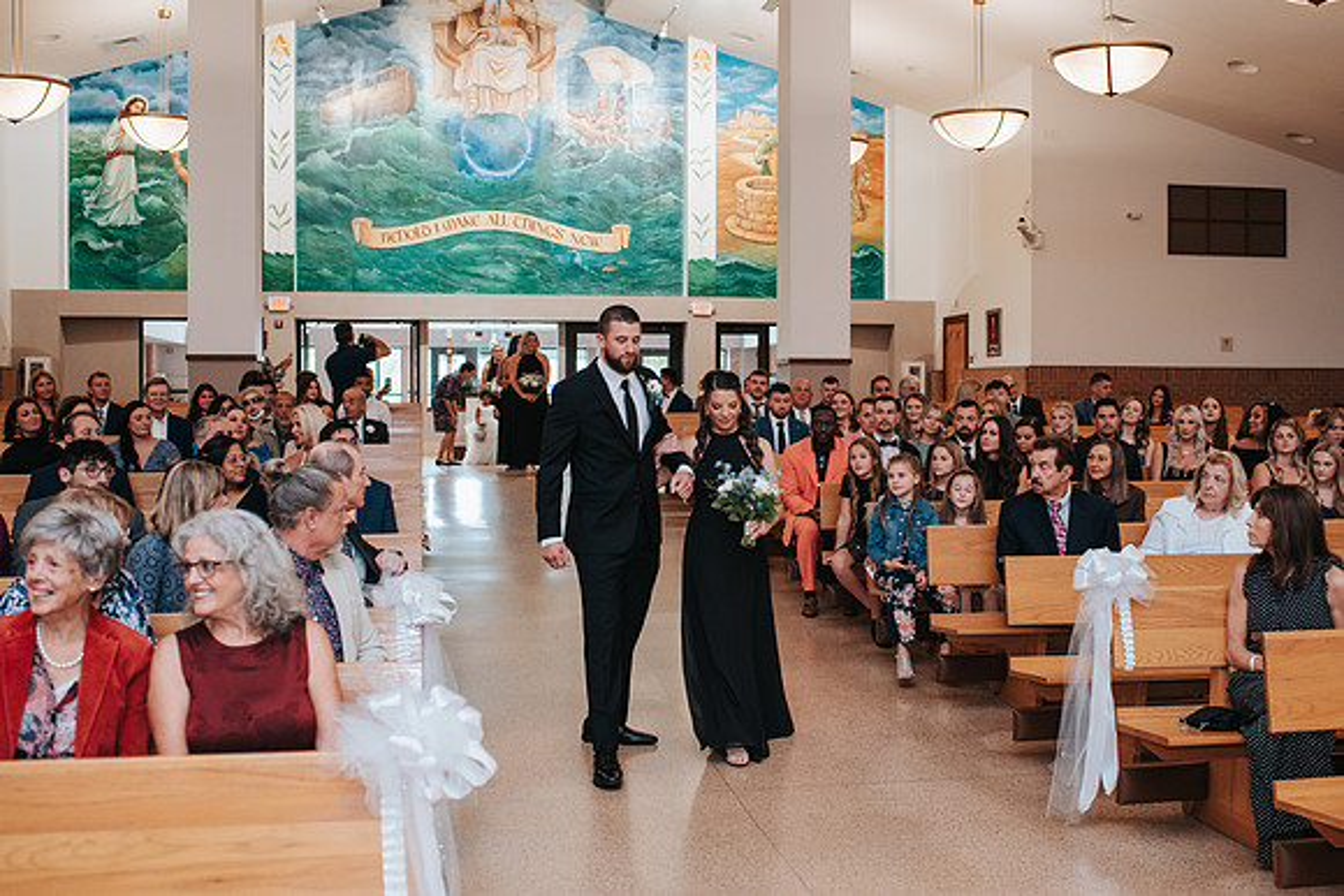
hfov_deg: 46.9
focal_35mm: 41
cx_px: 732
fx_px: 1548
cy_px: 448
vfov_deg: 32.3
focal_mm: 35
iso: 800
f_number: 2.8
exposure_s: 1/125
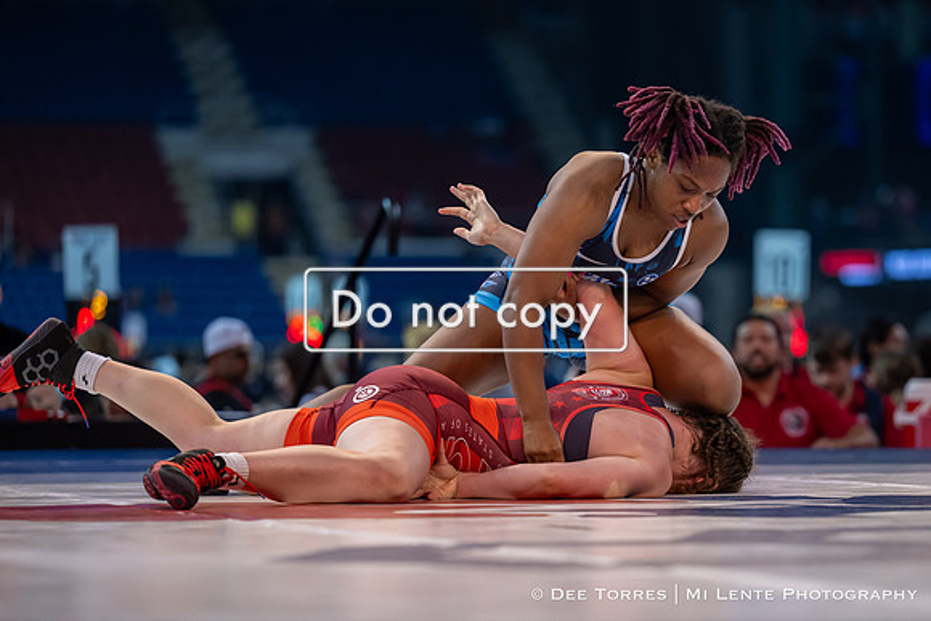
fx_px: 4722
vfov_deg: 7.5
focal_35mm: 183
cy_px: 405
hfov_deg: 11.3
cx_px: 594
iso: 1000
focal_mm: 140
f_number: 2.8
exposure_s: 1/800
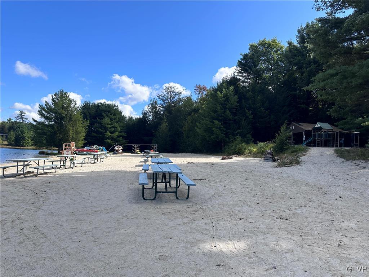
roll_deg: -3.5
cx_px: 184
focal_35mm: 24
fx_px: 256
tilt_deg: +3.6
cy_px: 138
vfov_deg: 56.8
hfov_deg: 71.6
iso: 80
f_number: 1.78
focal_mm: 6.86
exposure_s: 1/2967
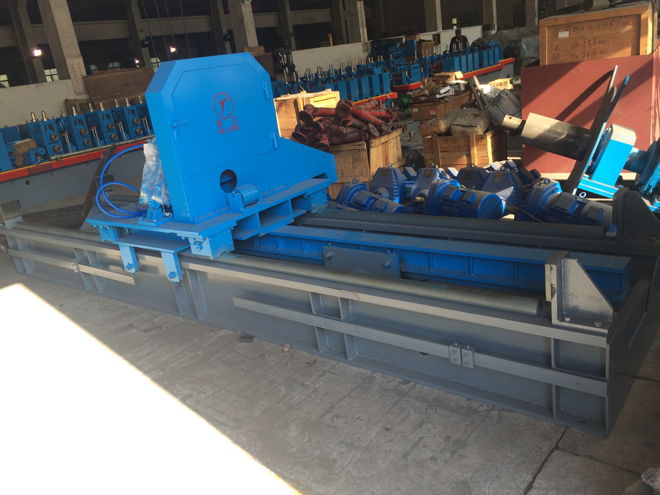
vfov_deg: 48.2
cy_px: 248
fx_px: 553
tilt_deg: -19.1
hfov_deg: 61.7
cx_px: 330
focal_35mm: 29
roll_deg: +10.2
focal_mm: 4.15
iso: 32
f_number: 2.2
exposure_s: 1/177
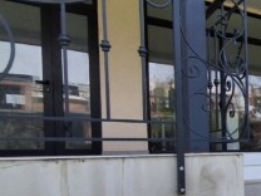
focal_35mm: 45
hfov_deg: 31.9
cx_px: 340
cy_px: 156
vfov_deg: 31.4
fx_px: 339
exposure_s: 1/790
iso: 40
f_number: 2.2
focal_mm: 1.64
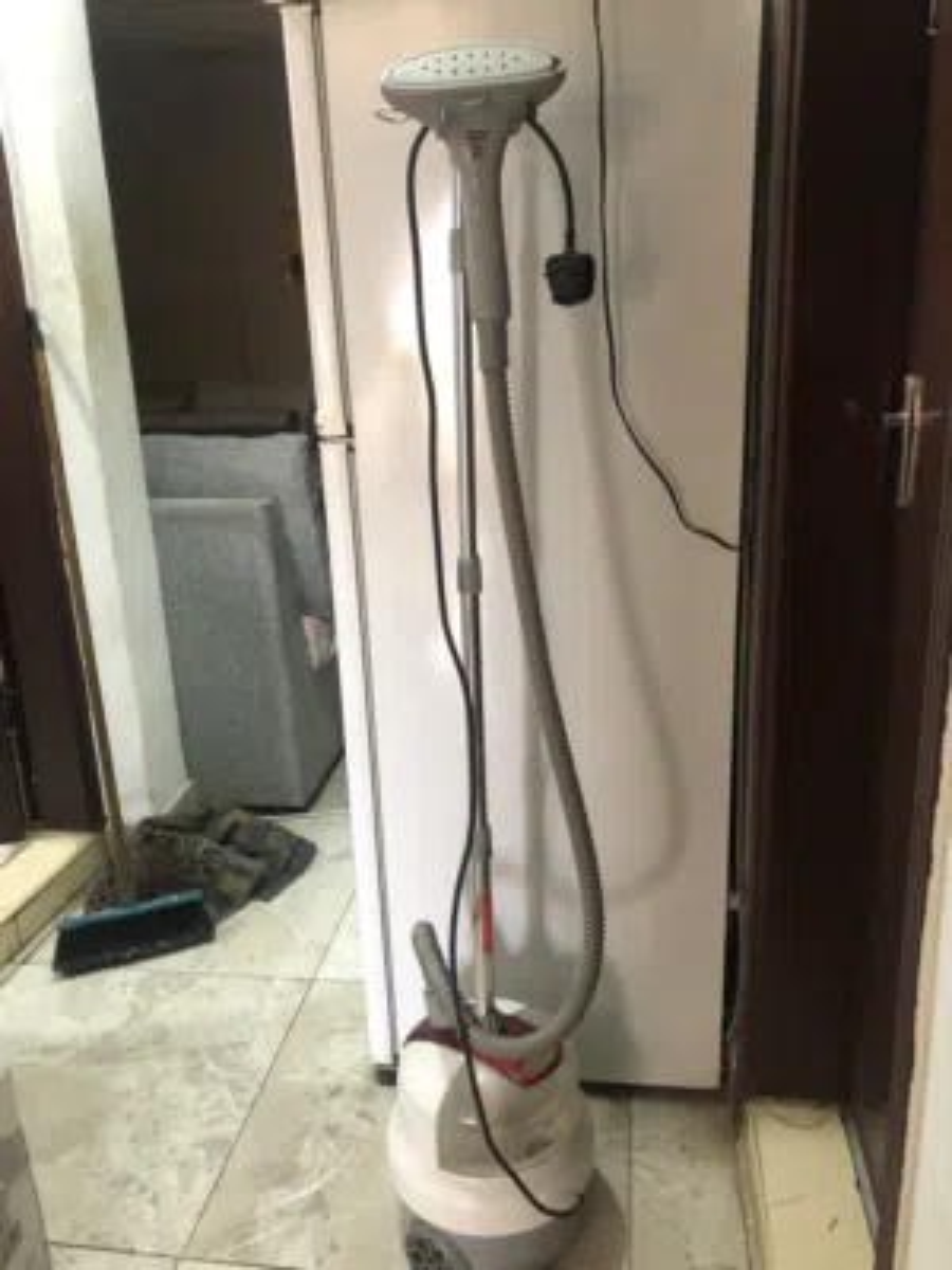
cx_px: 476
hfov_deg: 49.7
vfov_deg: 63.4
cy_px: 635
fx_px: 1027
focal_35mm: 28
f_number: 1.8
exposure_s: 1/13
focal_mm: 3.99
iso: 100
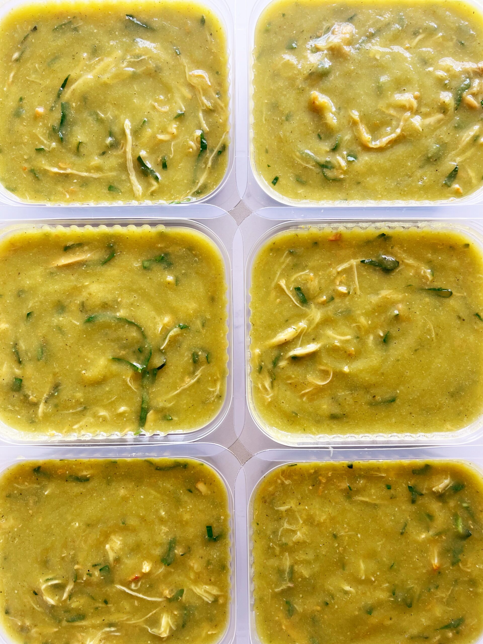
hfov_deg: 53.1
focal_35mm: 26
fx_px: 484
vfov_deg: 67.3
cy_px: 322
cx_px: 242
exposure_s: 1/122
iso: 50
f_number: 1.6
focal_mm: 5.1
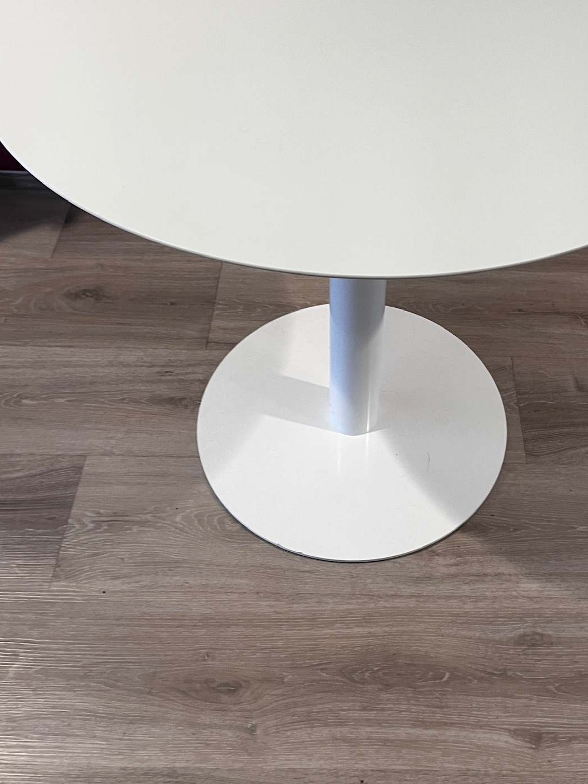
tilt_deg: -44.4
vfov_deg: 48.2
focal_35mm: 38
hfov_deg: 37.5
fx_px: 861
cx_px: 373
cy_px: 267
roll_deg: -1.8
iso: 80
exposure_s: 1/50
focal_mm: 5.1
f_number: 1.6
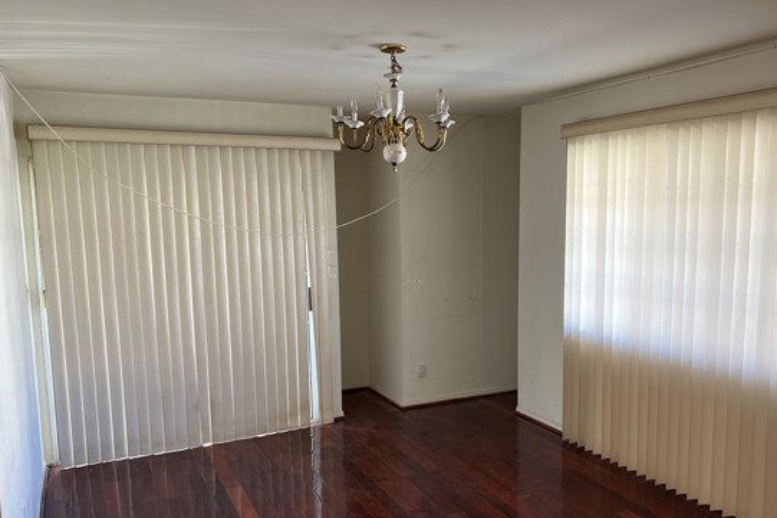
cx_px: 447
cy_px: 303
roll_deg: +0.4
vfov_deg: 41.0
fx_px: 691
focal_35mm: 32
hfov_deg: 58.4
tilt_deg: -7.9
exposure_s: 1/121
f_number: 1.5
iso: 80
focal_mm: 5.7
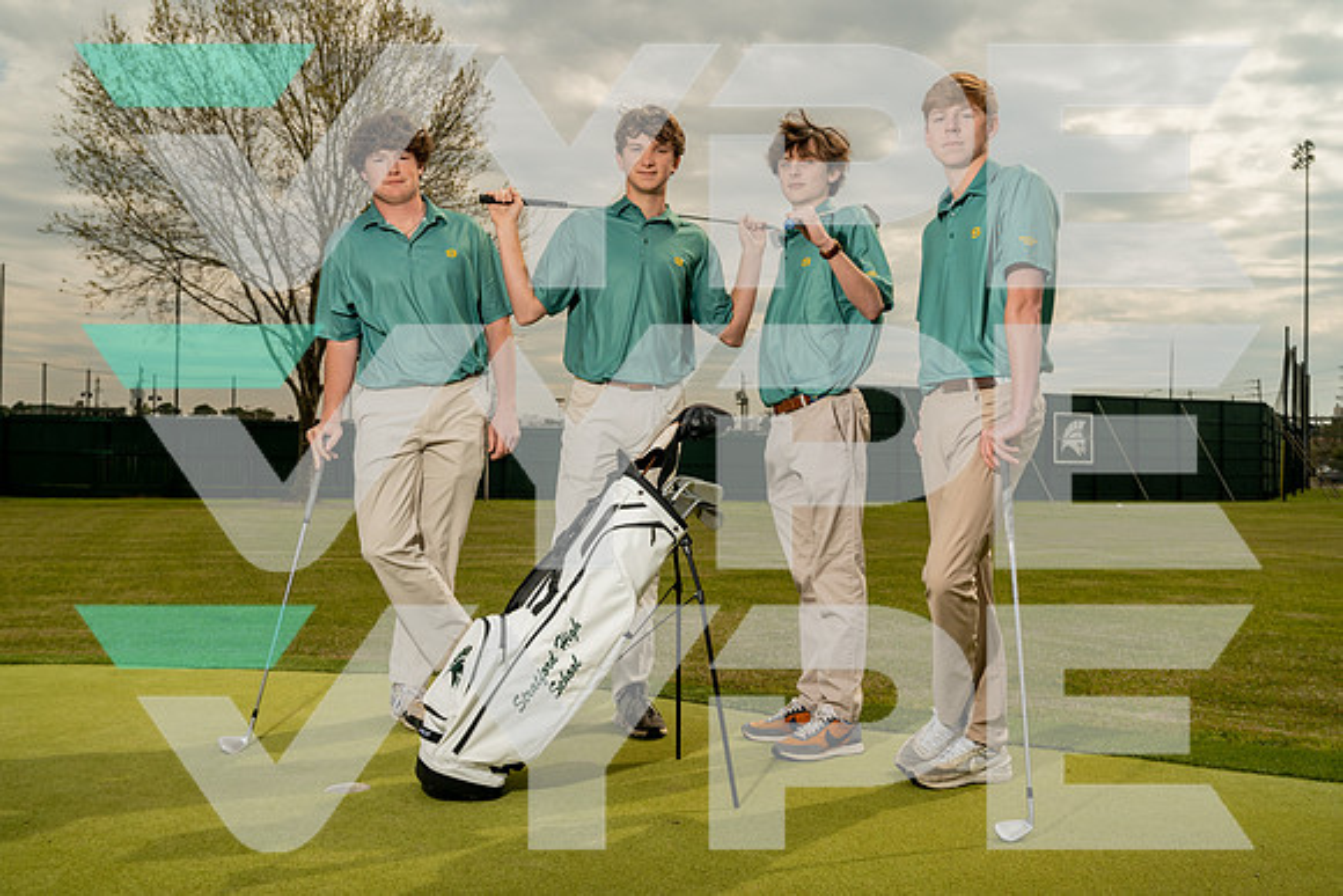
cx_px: 672
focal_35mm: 34
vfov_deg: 38.9
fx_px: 1269
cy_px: 448
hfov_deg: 55.8
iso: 250
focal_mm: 34
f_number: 8
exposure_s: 1/250
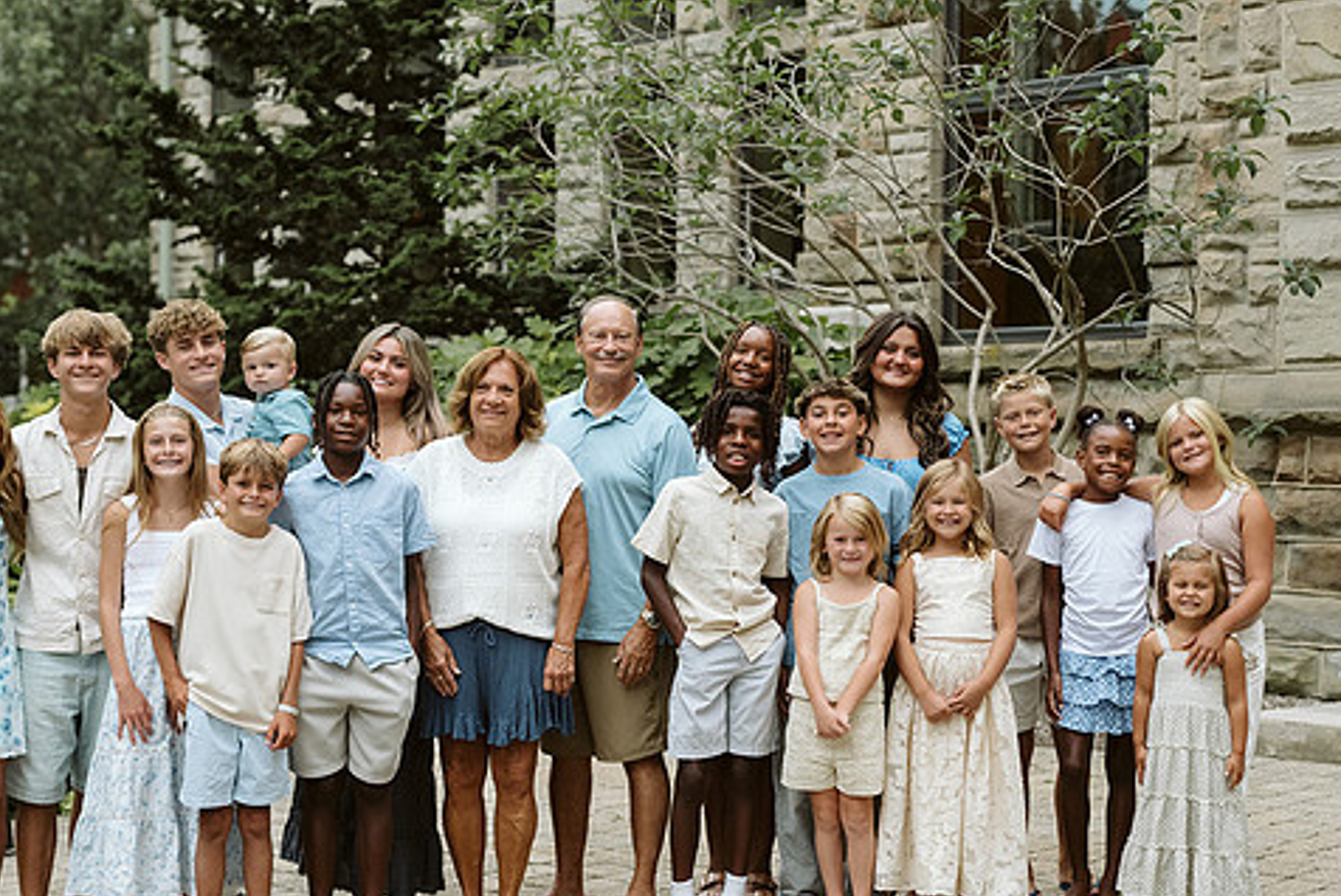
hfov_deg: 29.6
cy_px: 483
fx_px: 2534
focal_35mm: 68
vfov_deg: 20.0
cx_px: 695
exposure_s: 1/400
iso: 1000
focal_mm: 50
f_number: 2.8
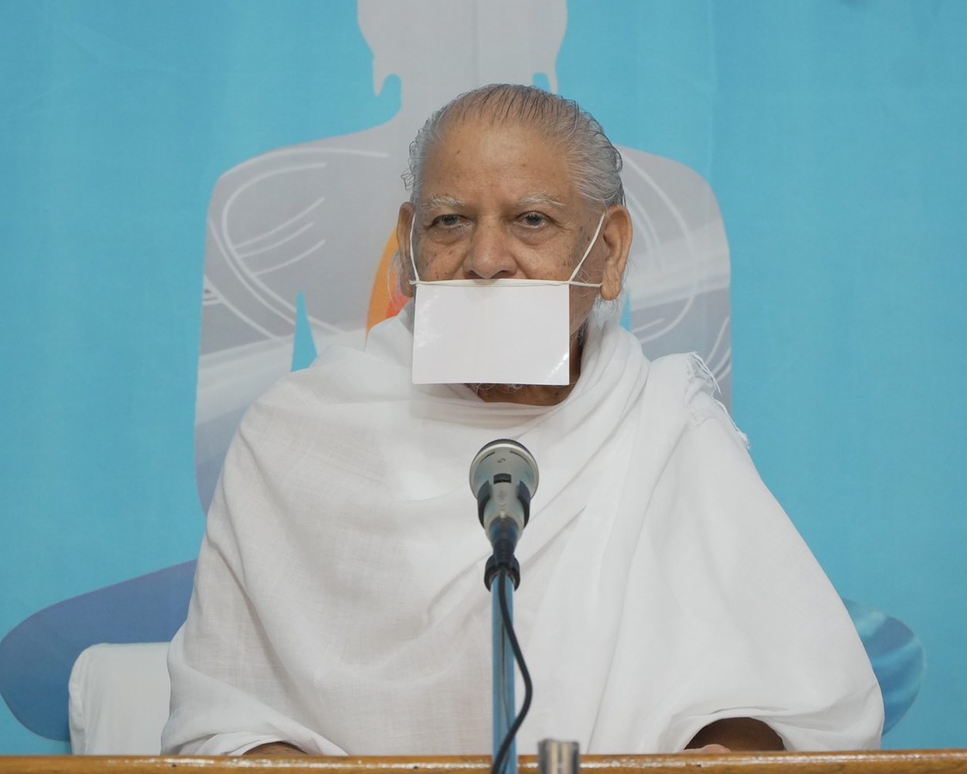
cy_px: 386
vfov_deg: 11.2
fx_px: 3938
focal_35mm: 138
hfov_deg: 14.0
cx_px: 500
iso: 2000
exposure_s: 1/100
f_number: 5.6
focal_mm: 81
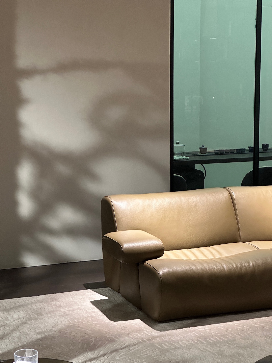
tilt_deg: -7.7
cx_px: 136
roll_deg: -0.5
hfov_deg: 19.1
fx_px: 807
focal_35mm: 77
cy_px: 182
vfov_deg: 25.3
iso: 500
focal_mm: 9
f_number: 2.8
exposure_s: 1/50
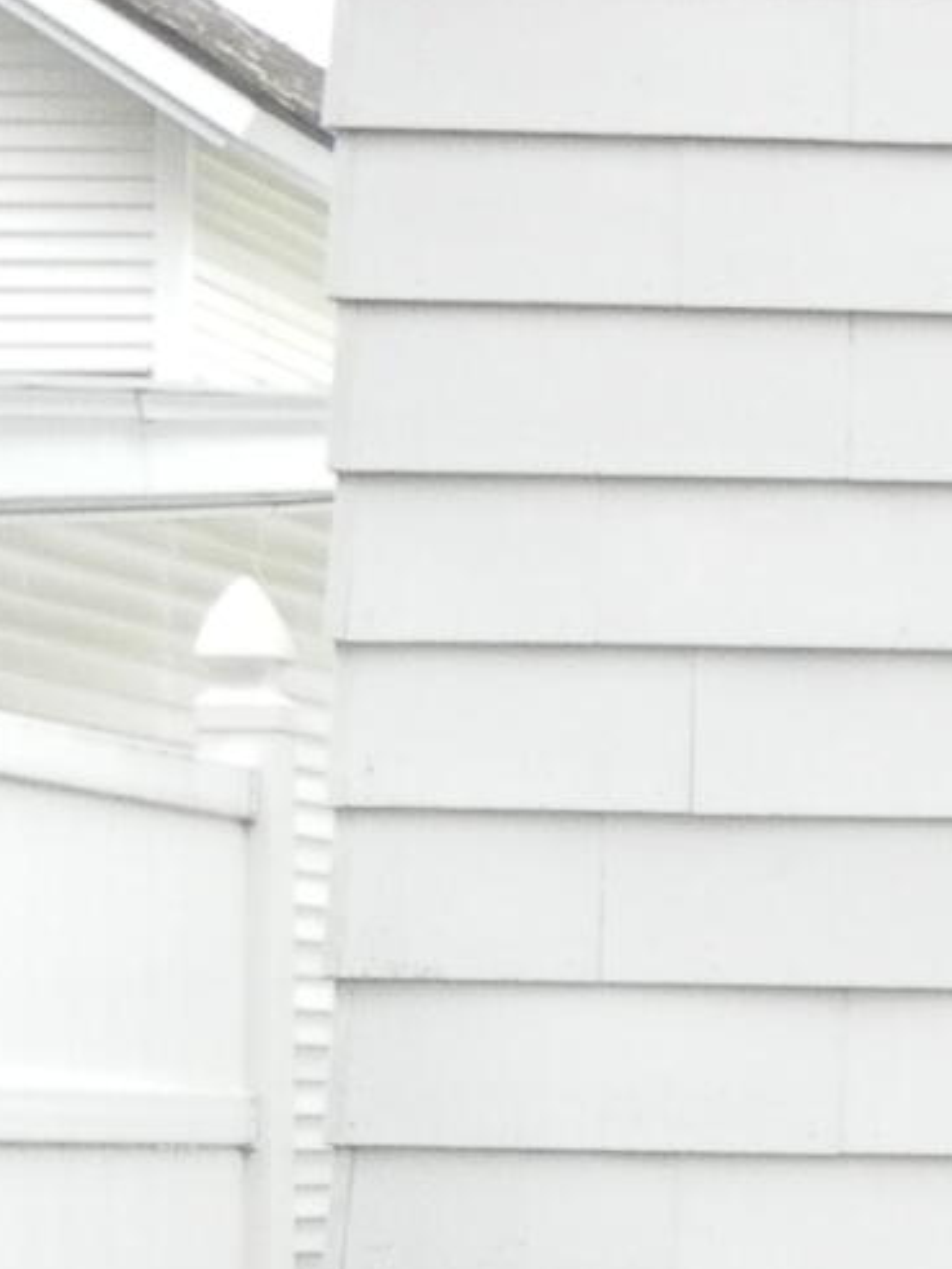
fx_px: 6710
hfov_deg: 7.3
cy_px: 1135
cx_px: 2655
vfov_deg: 10.7
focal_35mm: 183
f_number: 3.5
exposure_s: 1/227
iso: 230
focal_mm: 5.4
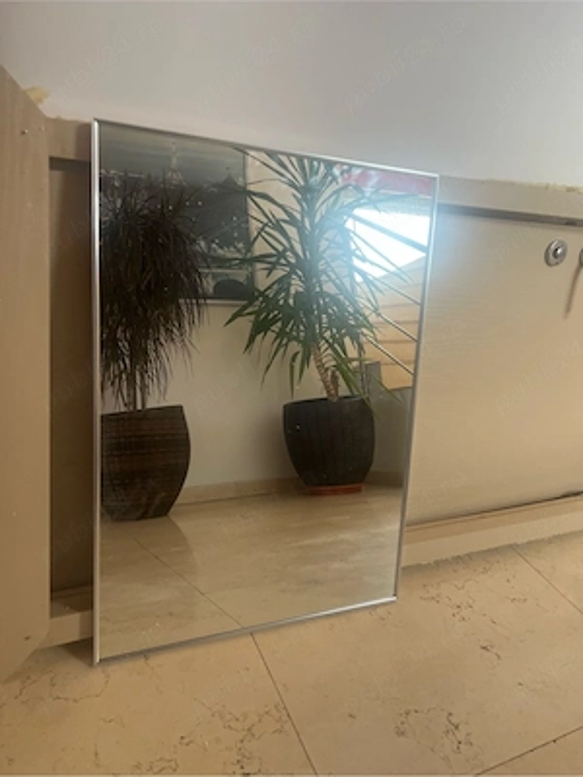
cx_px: 292
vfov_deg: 67.3
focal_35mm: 26
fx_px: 584
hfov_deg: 53.1
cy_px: 388
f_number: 1.5
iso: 125
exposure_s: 1/100
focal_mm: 5.7
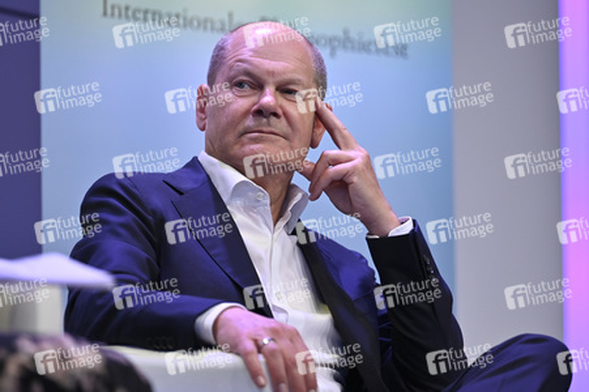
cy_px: 196
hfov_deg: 10.3
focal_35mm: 200
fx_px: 3270
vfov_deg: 6.9
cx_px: 294
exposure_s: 1/400
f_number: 2.8
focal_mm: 200
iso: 500
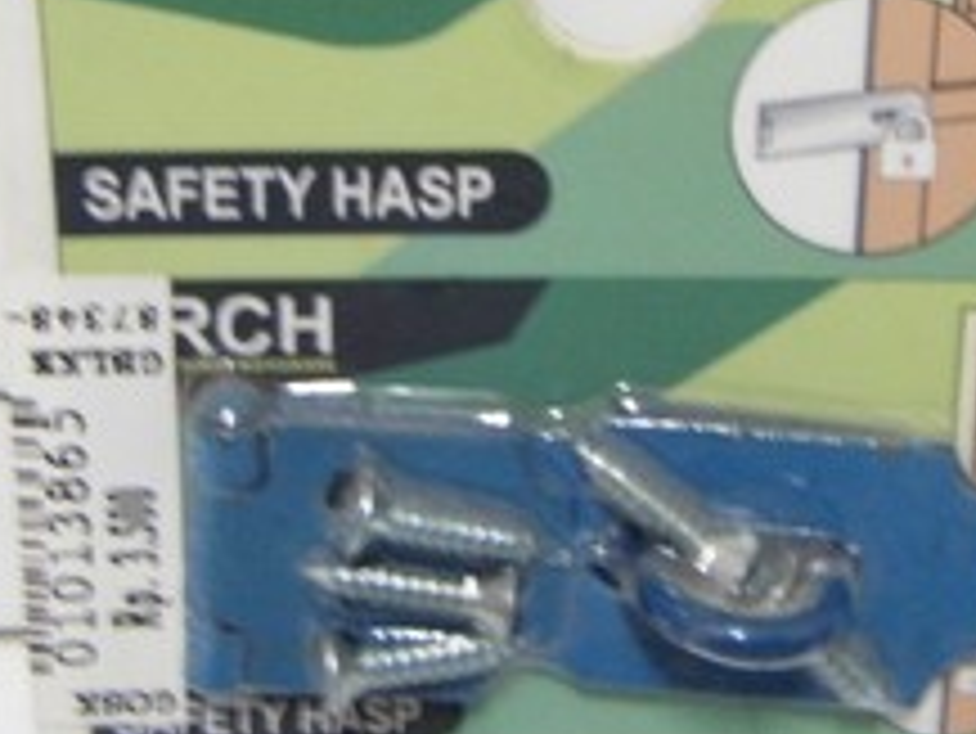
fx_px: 2652
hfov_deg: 20.8
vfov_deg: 15.7
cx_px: 540
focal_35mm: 94
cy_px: 176
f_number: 4
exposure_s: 1/4
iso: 400
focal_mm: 9.13
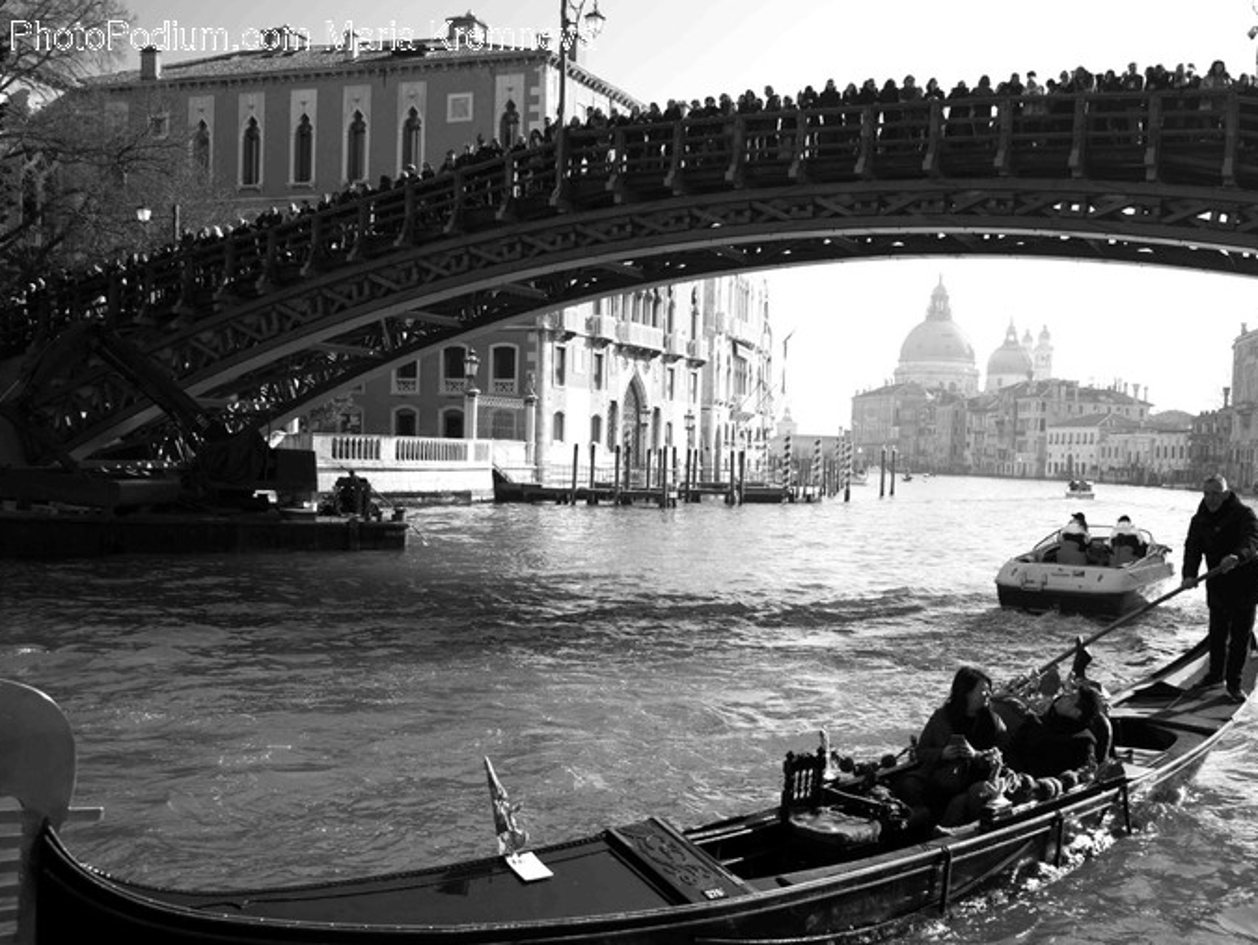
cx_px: 677
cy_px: 552
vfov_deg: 35.1
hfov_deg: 45.7
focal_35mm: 41
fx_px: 1491
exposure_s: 1/160
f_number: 6.3
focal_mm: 32
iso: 100
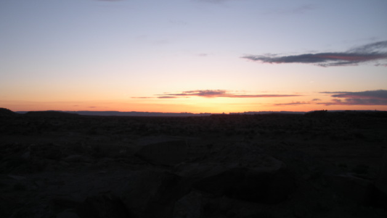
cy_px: 82
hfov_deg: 50.5
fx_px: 410
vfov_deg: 29.6
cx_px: 197
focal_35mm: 40
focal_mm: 6.3
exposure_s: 1/61.5
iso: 64
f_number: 3.5
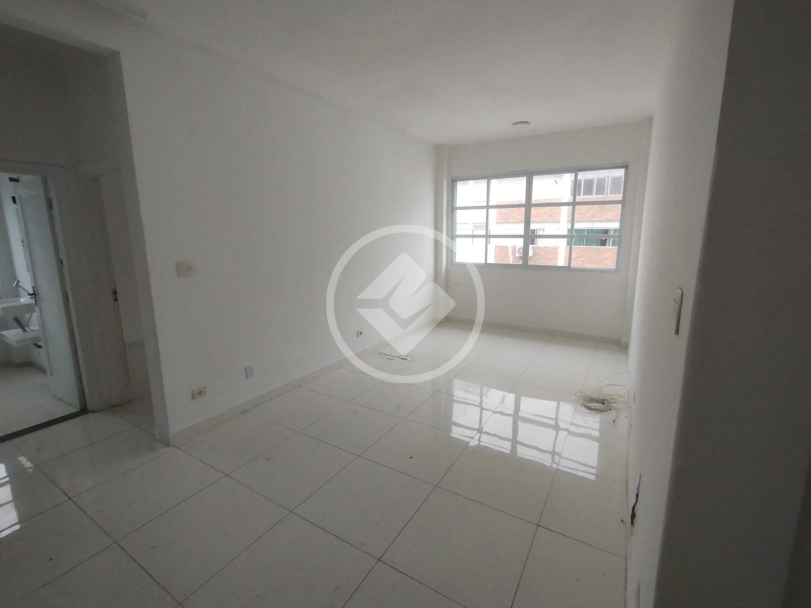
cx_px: 406
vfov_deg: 78.1
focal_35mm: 16
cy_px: 304
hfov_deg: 94.5
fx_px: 375
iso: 131
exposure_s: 1/120
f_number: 2.2
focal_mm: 1.66
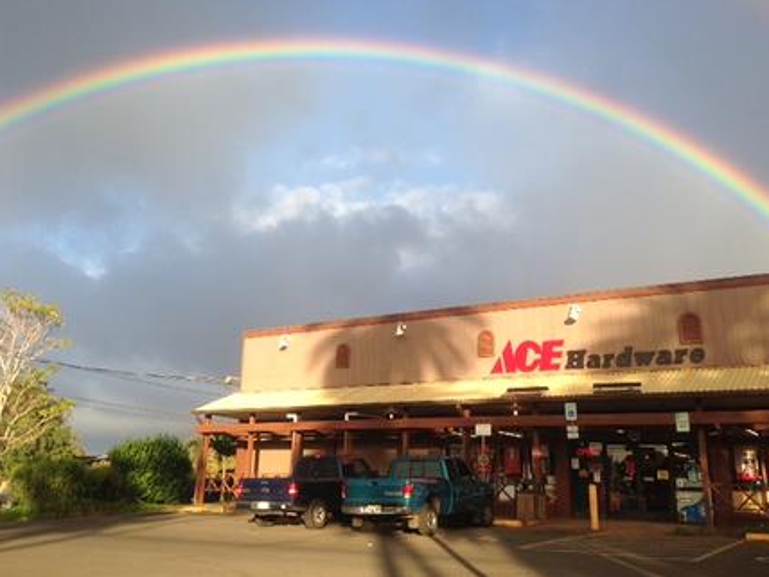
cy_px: 266
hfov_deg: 51.4
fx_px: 800
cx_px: 380
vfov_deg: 39.6
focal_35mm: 36
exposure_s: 1/623
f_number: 2.4
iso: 50
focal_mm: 4.13
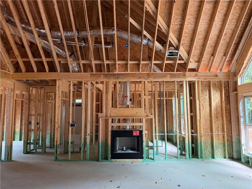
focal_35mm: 24
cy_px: 94
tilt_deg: +4.6
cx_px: 126
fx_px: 175
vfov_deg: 56.8
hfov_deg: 71.6
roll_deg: +0.8
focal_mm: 6.76
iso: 200
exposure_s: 1/71
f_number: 1.78
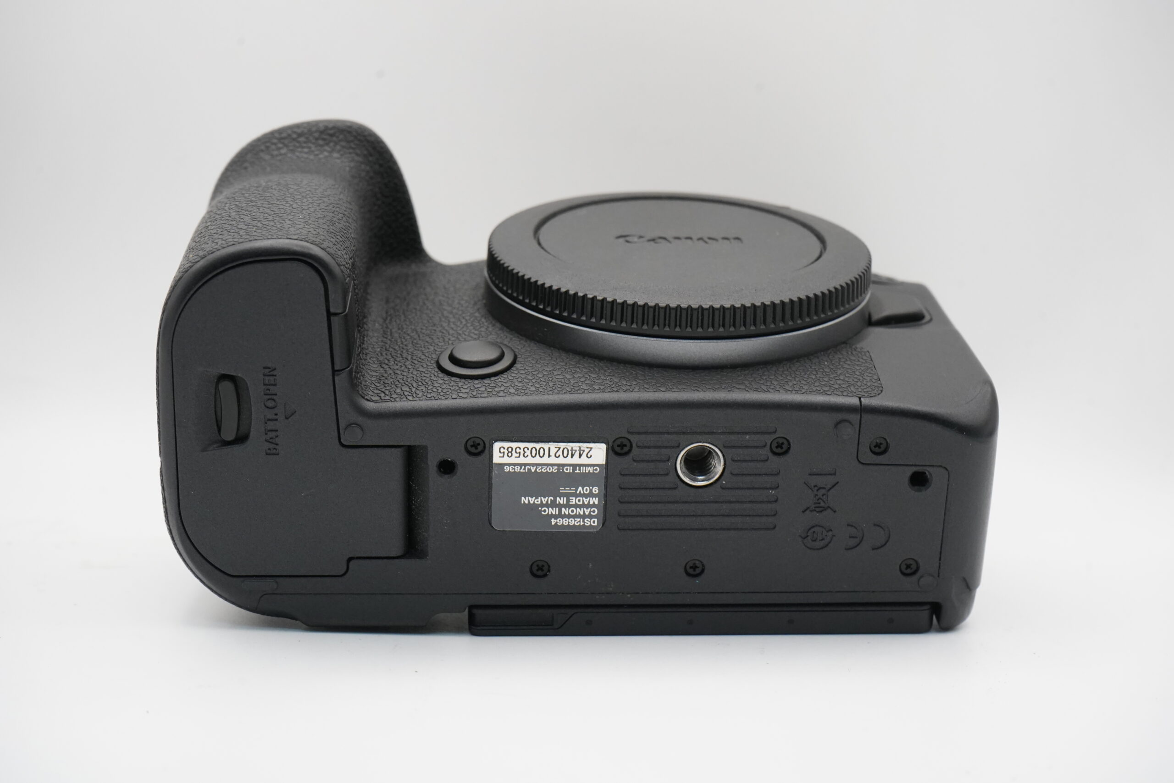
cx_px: 587
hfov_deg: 36.9
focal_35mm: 54
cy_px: 392
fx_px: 1761
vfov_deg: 25.1
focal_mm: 54
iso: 3200
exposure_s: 1/125
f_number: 11
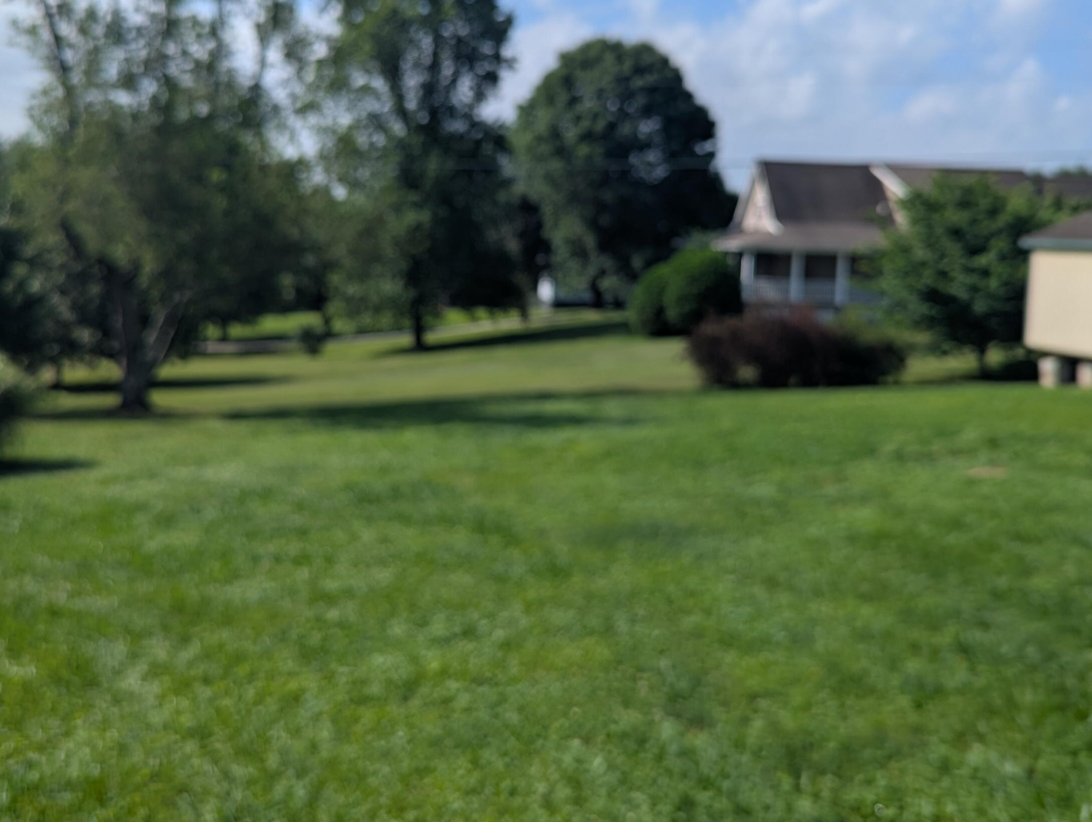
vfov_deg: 42.6
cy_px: 288
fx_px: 1042
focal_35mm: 33
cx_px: 527
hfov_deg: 55.3
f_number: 1.85
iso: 38
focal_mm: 6.81
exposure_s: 1/2463
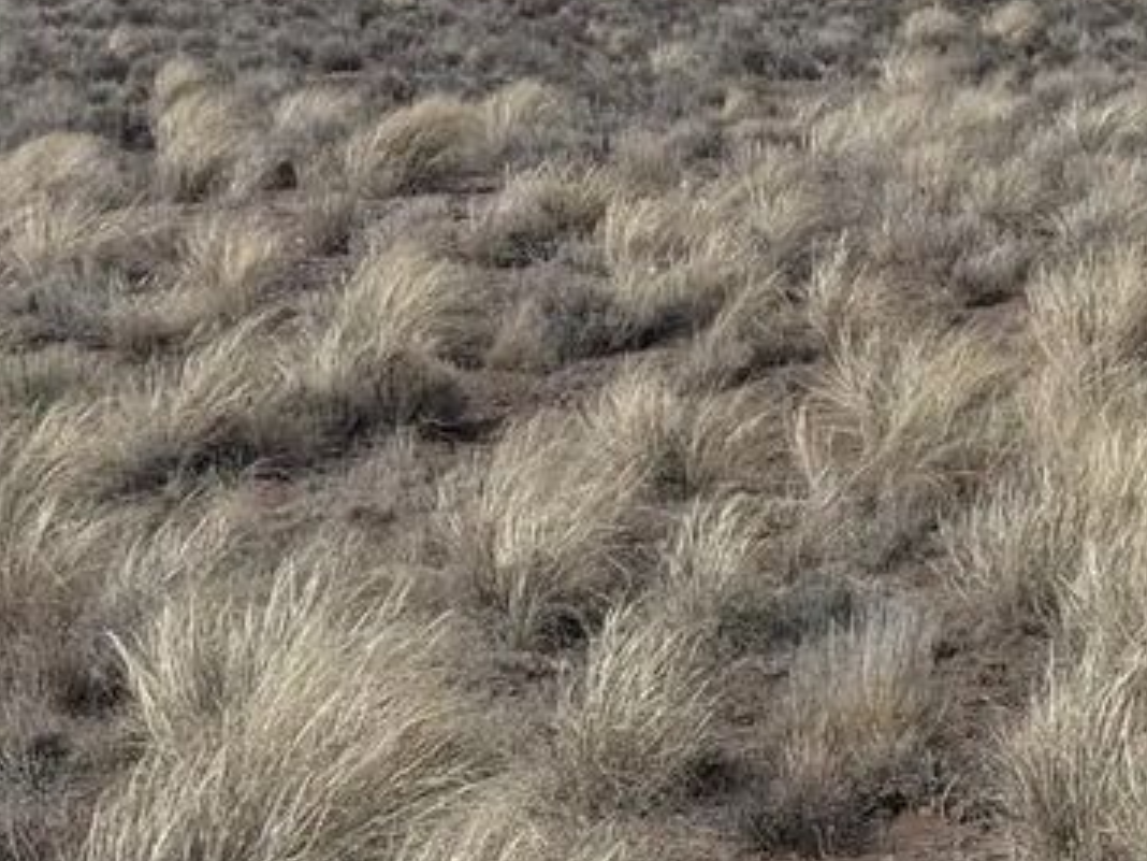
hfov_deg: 13.8
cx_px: 1492
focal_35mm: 138
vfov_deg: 10.7
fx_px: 4573
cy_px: 106
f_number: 1.78
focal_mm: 6.76
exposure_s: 1/9009
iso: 80
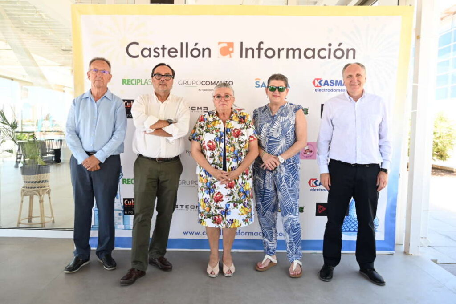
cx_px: 228
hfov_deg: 63.7
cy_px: 152
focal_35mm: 29
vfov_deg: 45.0
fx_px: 367
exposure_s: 1/125
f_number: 5
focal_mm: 29
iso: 400
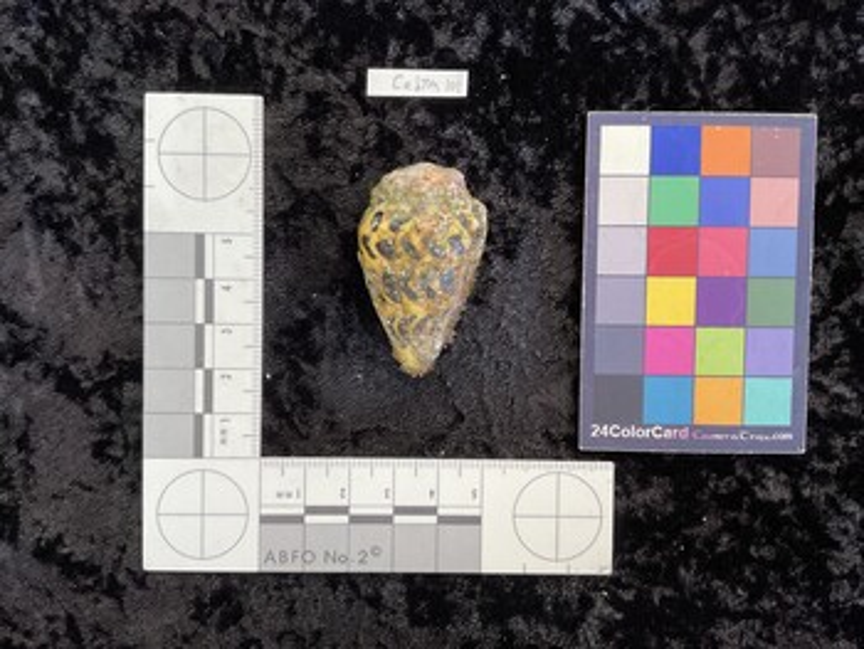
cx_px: 432
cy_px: 324
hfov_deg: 61.6
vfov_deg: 48.3
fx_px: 724
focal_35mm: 29
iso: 80
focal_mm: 3
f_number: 1.8
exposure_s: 1/50
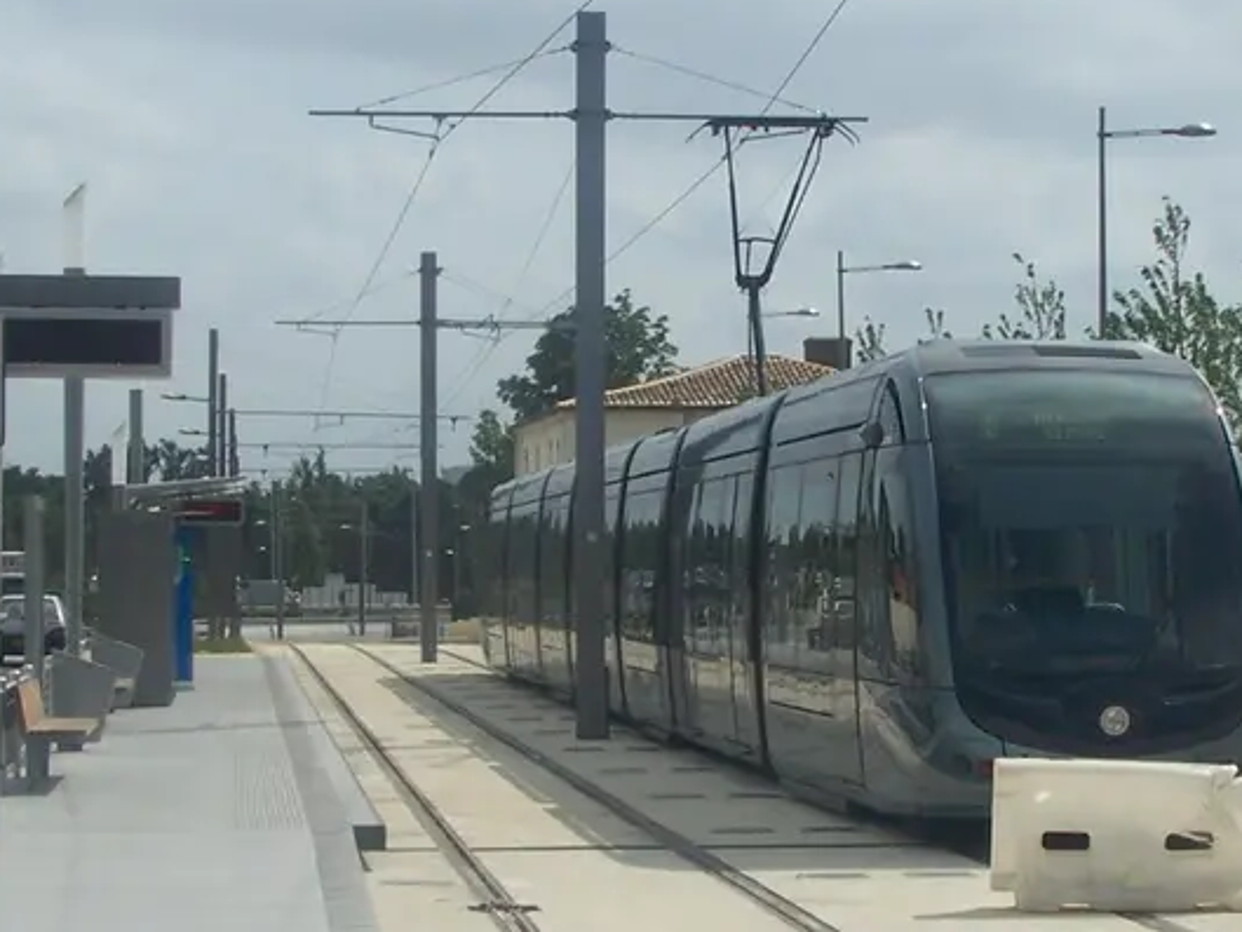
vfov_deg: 14.2
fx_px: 3732
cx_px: 909
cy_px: 669
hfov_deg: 18.8
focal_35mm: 104
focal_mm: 7.1
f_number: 5.6
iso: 80
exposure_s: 1/640
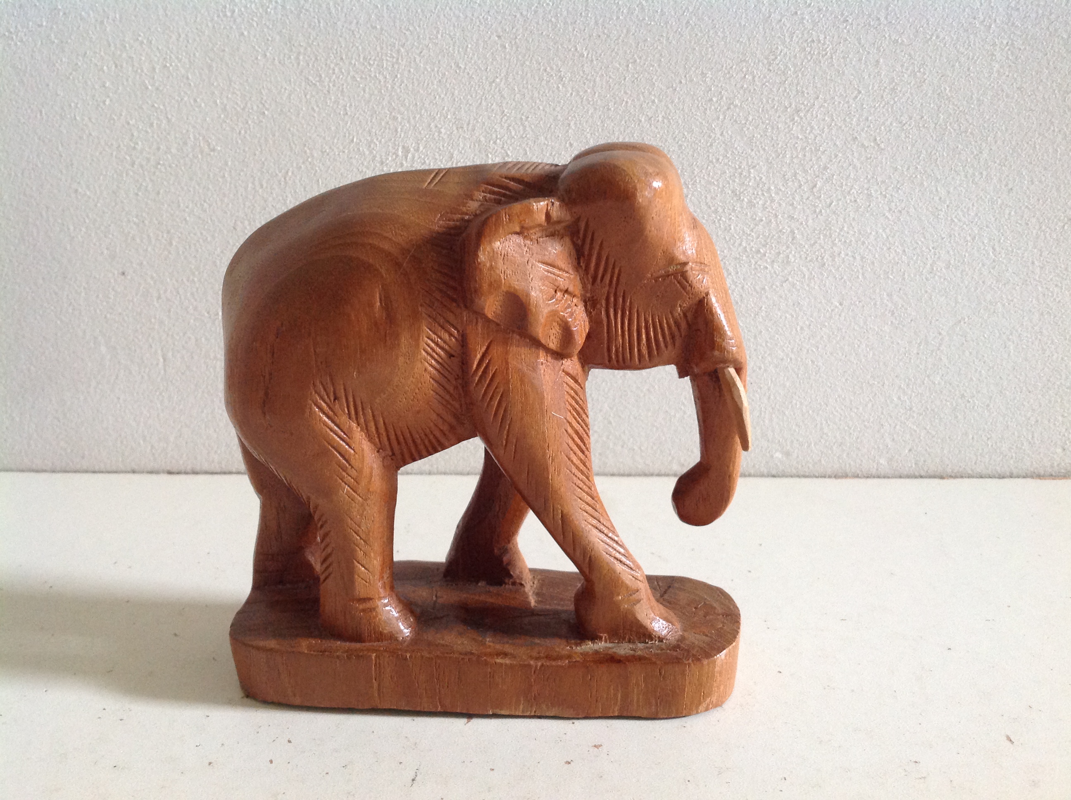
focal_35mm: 35
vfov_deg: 40.6
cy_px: 400
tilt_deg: -19.0
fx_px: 1081
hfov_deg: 52.7
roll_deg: -0.1
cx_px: 536
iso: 250
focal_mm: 4.28
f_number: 2.4
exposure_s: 1/15
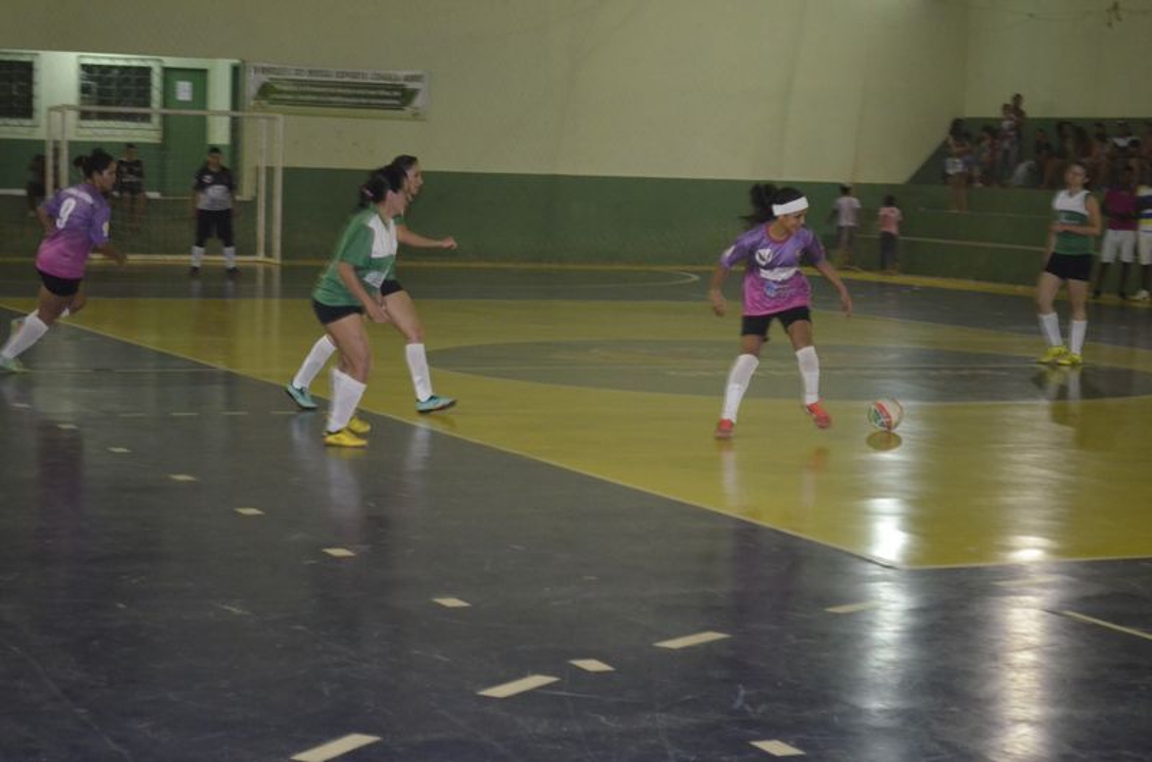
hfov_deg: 24.7
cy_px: 381
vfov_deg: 16.5
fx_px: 2633
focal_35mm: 82
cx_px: 576
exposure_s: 1/60
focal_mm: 55
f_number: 5.6
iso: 3200
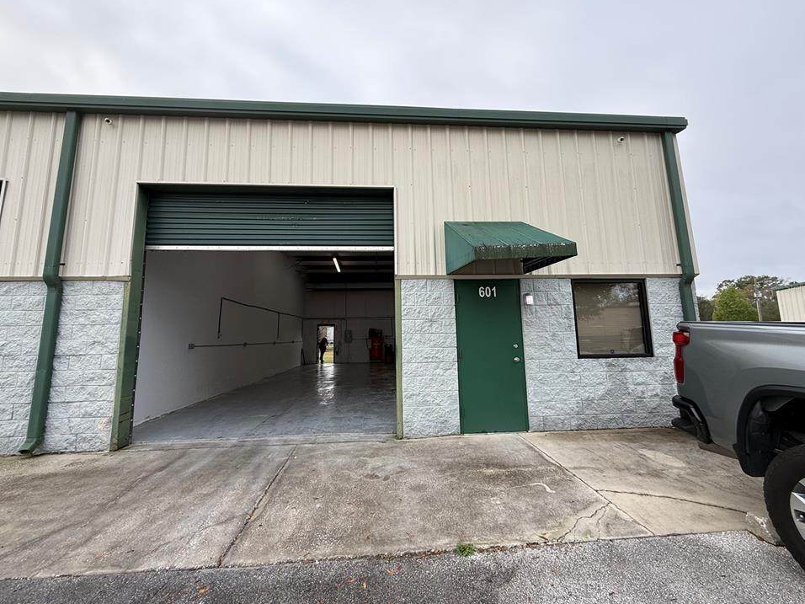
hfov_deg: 98.2
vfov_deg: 81.7
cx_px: 404
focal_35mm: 15
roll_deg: +0.8
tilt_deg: +8.9
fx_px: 349
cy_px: 287
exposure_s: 1/212
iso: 50
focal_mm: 2.22
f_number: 2.2
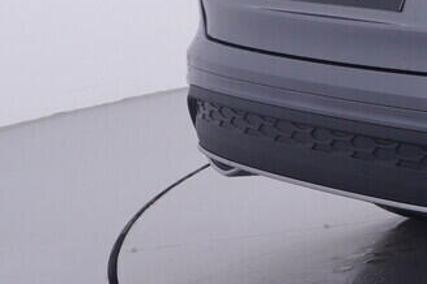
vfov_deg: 13.4
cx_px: 834
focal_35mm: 99
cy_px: -69
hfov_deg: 16.2
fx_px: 1177
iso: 200
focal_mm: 15
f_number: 5
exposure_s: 1/80
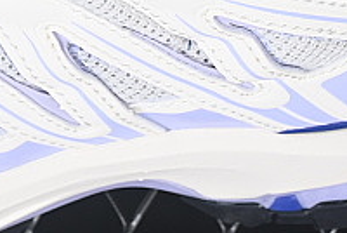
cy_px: -224
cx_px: -26
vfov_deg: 3.4
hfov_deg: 5.1
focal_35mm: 404
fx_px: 3900
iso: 160
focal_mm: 50
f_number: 7.1
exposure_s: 1/80
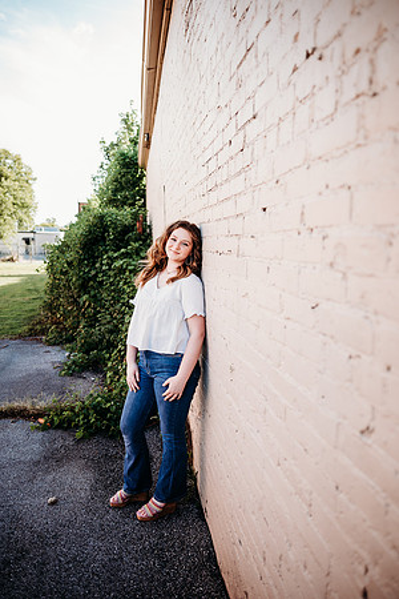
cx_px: 200
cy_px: 300
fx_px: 399
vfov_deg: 73.7
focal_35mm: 24
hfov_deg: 53.1
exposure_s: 1/400
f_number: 2
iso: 100
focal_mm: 24
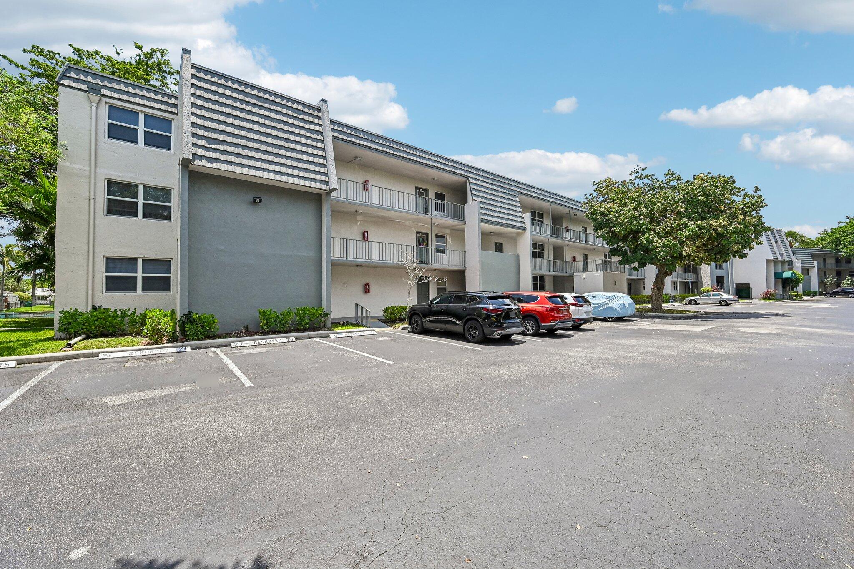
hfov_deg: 104.3
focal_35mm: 14
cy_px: 284
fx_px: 332
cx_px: 427
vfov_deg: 81.2
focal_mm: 14
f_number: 8
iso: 1000
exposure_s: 1/2000
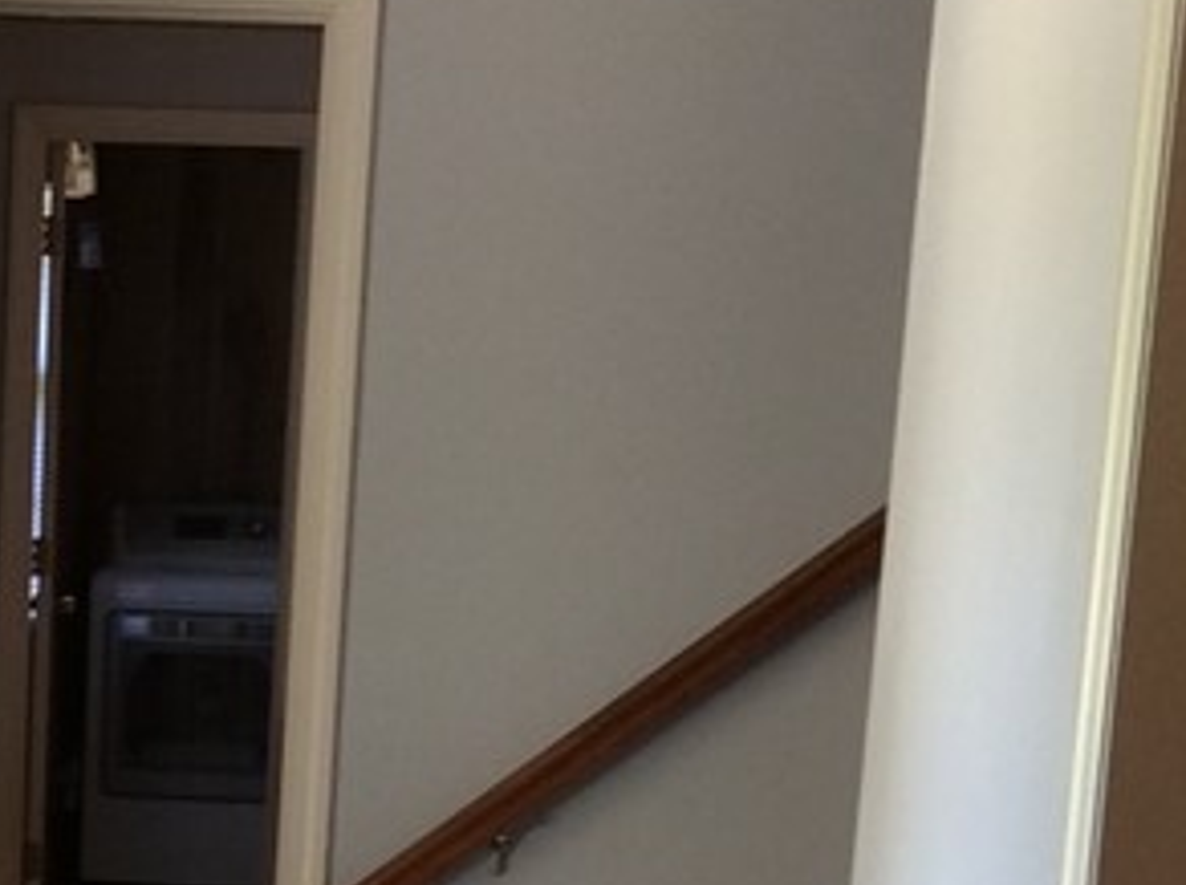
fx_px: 3968
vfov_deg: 12.4
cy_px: 1104
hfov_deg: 16.7
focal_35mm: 116
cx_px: 37
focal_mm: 3.3
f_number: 2.4
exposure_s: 1/40
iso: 40
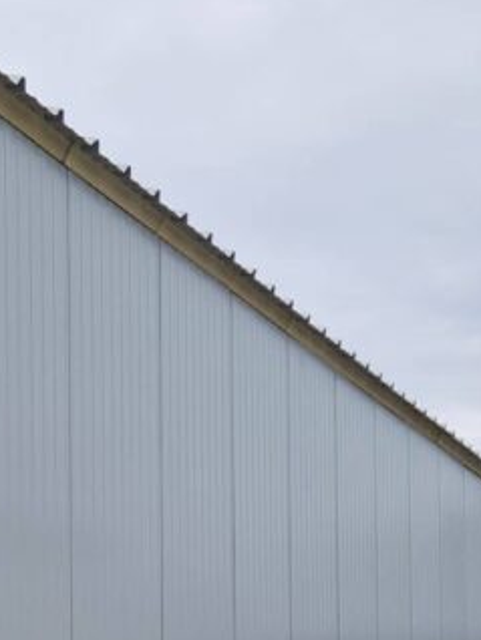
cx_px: 42
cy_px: 694
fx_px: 1369
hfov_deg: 19.5
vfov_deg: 24.6
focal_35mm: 74
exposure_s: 1/1392
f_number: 1.8
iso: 50
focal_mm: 5.4
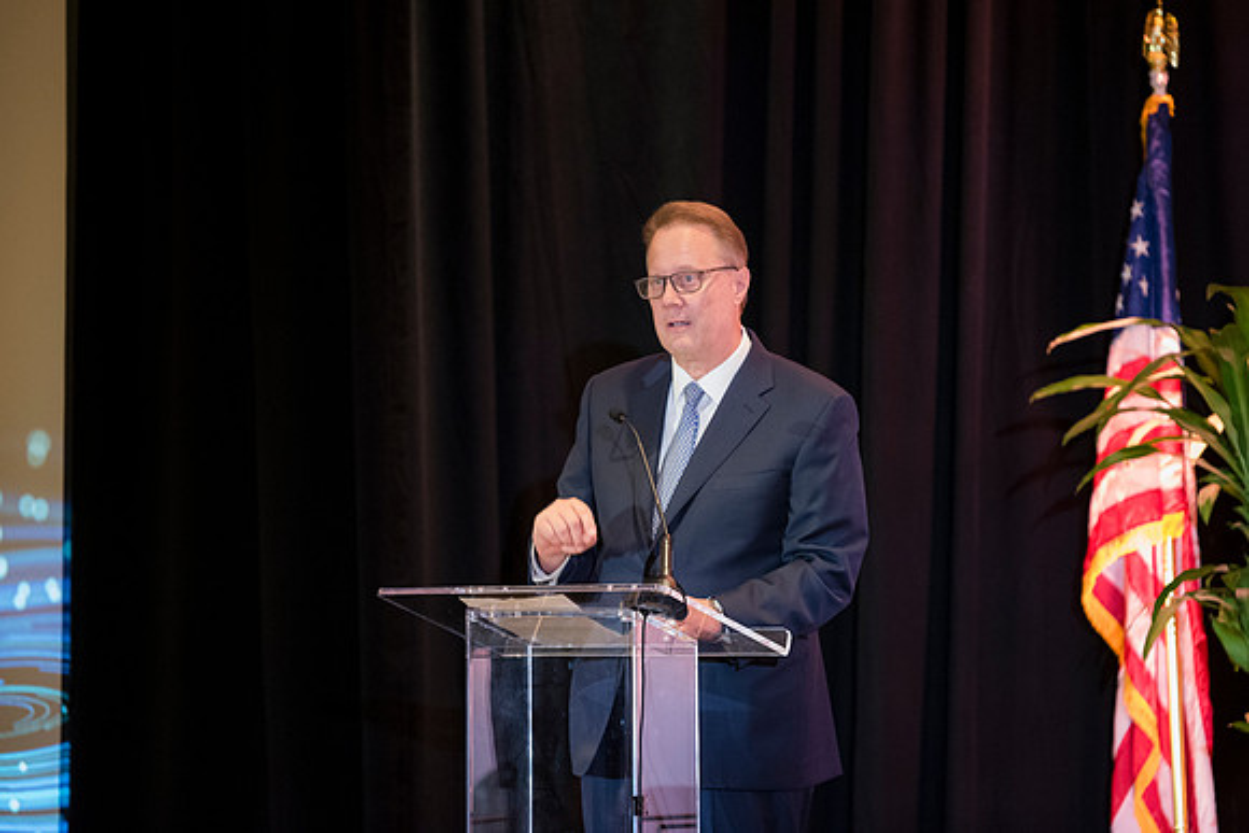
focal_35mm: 200
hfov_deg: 10.3
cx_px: 624
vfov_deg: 6.9
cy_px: 416
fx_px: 6940
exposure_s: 1/160
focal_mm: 200
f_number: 2.8
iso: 6400
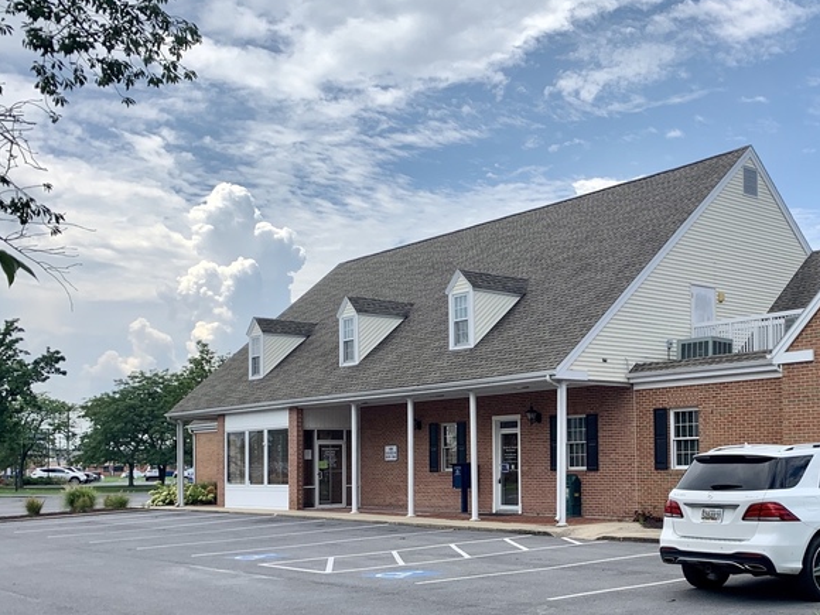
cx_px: 642
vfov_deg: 33.2
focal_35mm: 43
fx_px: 1019
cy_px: 423
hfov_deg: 42.1
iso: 25
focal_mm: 4.25
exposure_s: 1/1282
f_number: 1.8
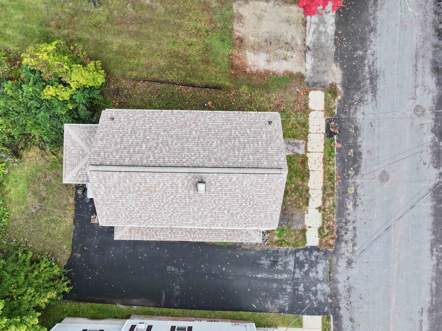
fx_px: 332
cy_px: 165
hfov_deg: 67.3
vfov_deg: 53.0
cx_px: 208
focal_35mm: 26
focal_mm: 12.29
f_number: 2.8
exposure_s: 1/500
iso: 100
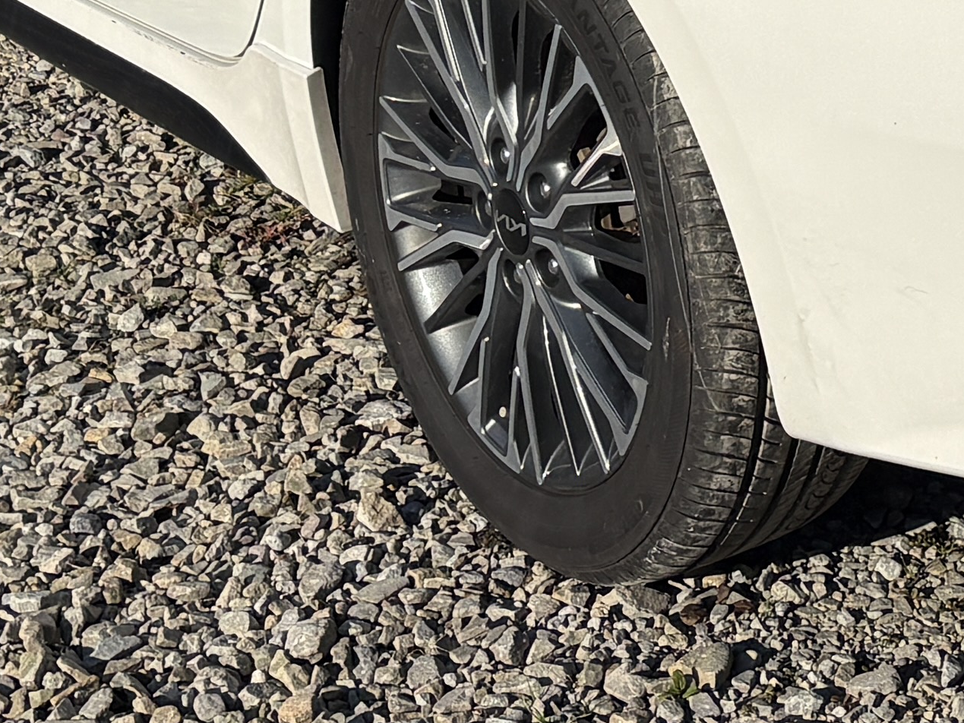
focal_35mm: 117
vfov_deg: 11.9
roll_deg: +1.1
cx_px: 908
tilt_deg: -10.4
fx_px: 3259
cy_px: -451
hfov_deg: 16.6
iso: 50
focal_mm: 5.96
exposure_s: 1/6993
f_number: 1.6
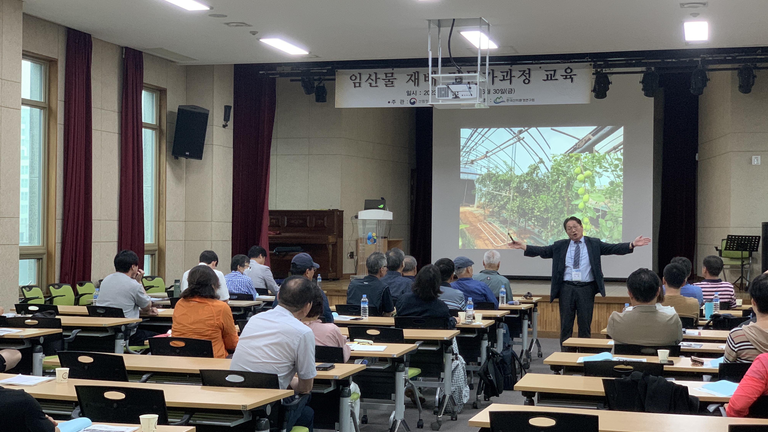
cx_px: 382
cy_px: 228
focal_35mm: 57
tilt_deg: +0.9
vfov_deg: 21.1
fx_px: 1161
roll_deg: -0.9
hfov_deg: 36.6
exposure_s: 1/60
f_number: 2.4
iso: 200
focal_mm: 6
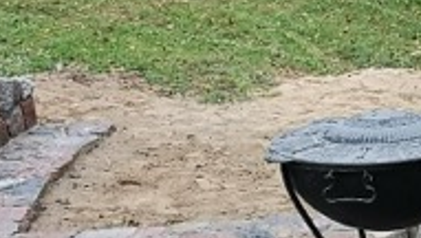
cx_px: 414
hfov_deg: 15.9
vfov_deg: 9.2
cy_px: 93
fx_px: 1475
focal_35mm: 132
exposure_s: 1/100
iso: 64
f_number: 1.8
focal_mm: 5.58
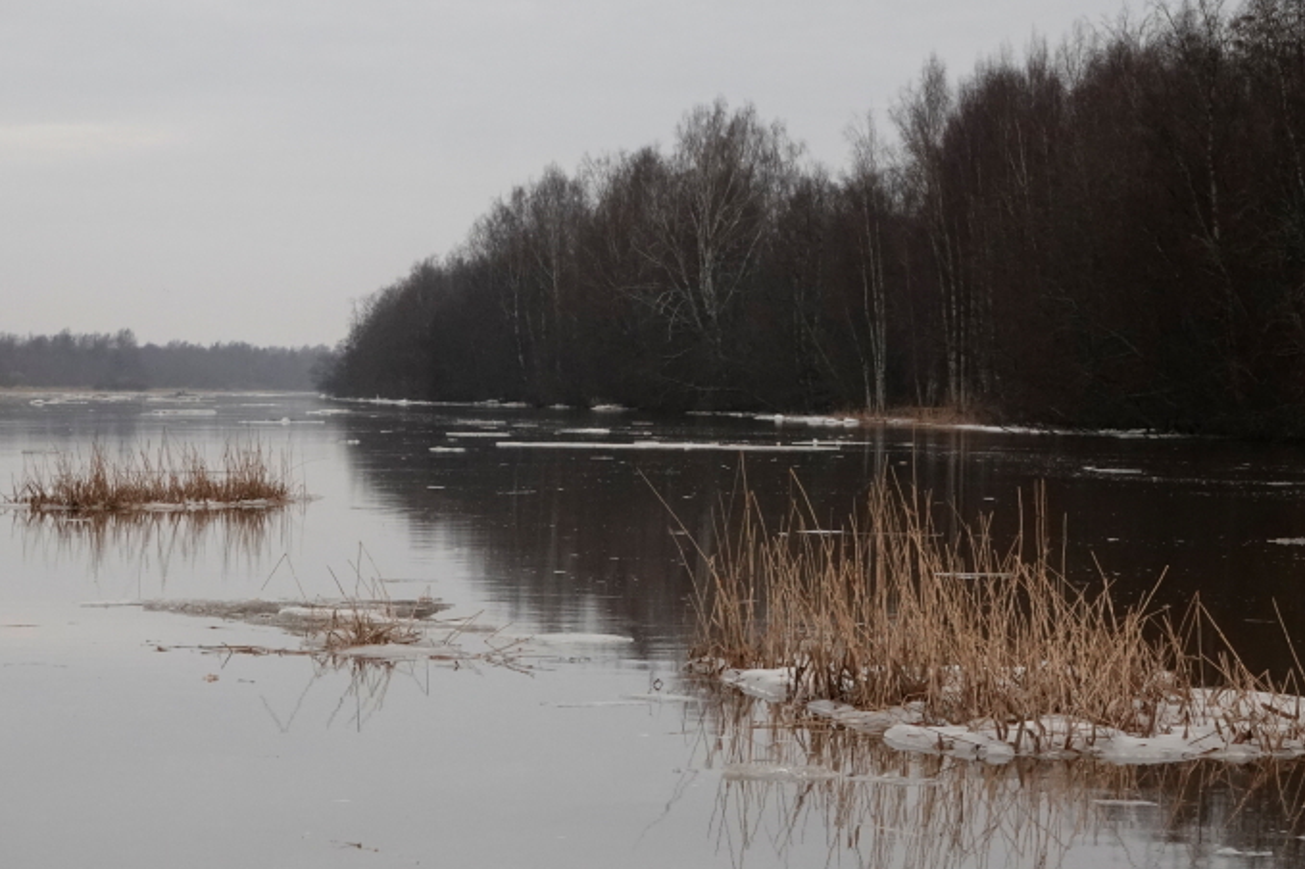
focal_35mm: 126
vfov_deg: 10.9
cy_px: 525
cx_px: 511
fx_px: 4565
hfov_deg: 16.3
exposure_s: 1/320
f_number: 11
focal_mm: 34.68
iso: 1250
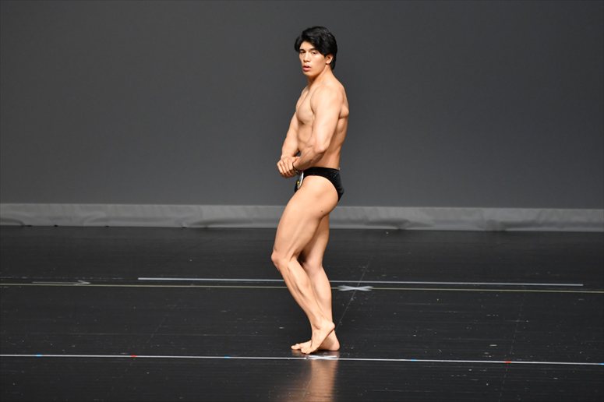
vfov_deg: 4.4
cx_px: 302
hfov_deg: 6.5
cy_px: 201
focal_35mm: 315
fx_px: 5282
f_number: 5.6
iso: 2500
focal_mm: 210
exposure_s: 1/400
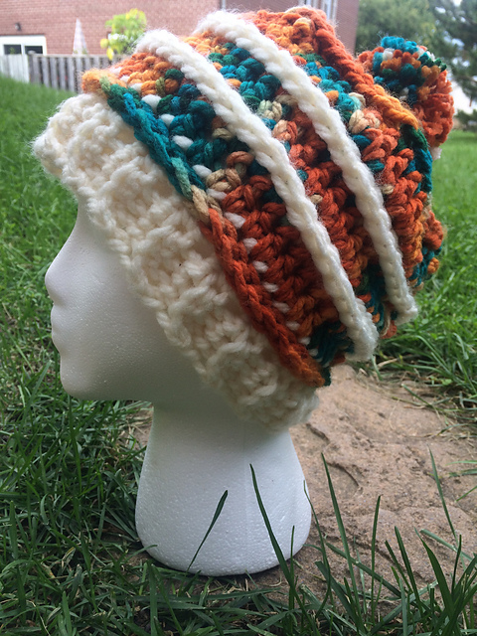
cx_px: 238
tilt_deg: -19.8
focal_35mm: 29
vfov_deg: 61.7
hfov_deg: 48.2
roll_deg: -0.6
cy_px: 318
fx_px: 533
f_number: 2.2
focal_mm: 4.15
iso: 32
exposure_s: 1/383
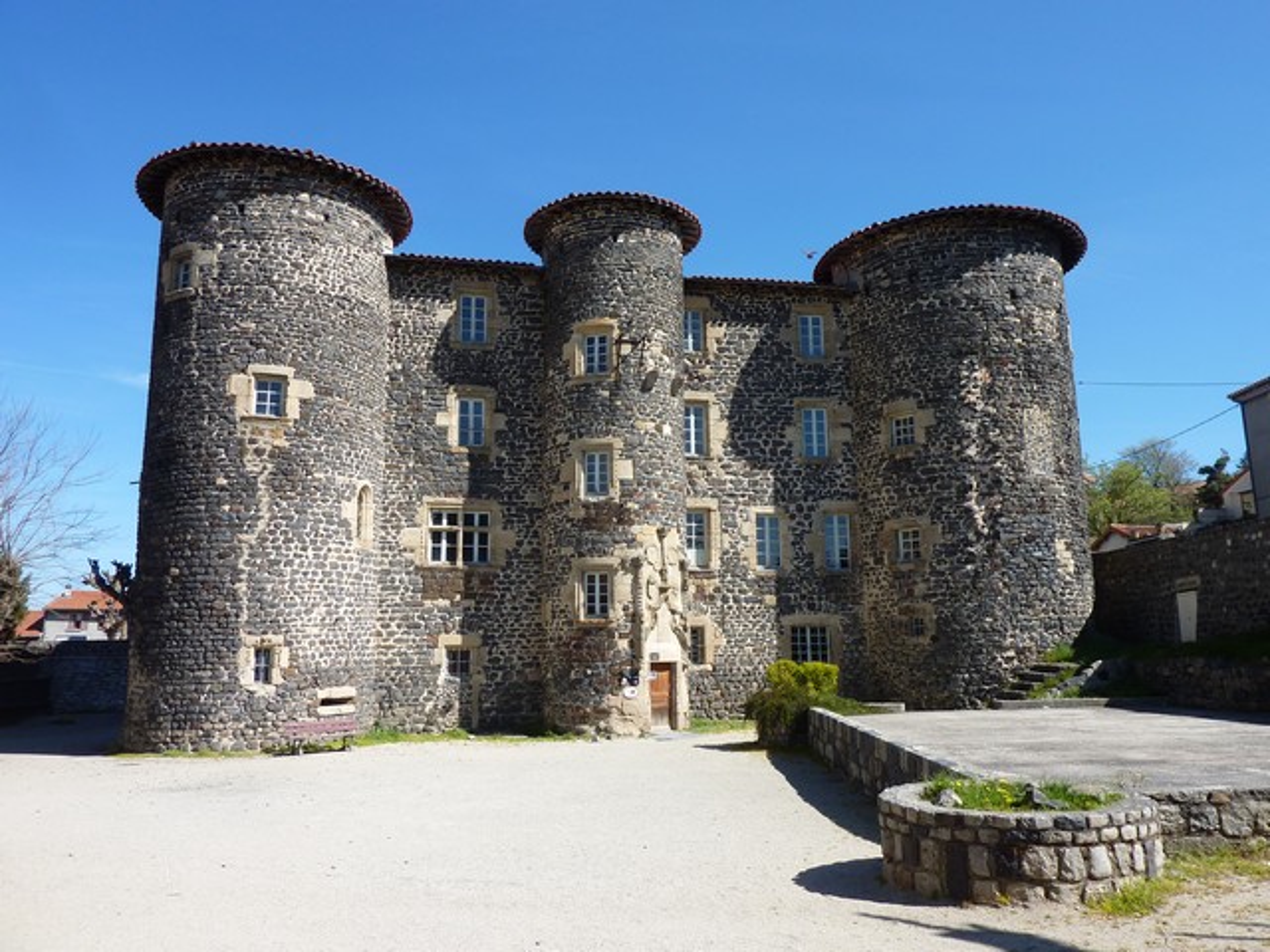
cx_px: 635
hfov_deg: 69.4
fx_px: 917
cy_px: 476
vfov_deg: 54.9
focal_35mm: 25
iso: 80
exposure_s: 1/400
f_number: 4
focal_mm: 4.1
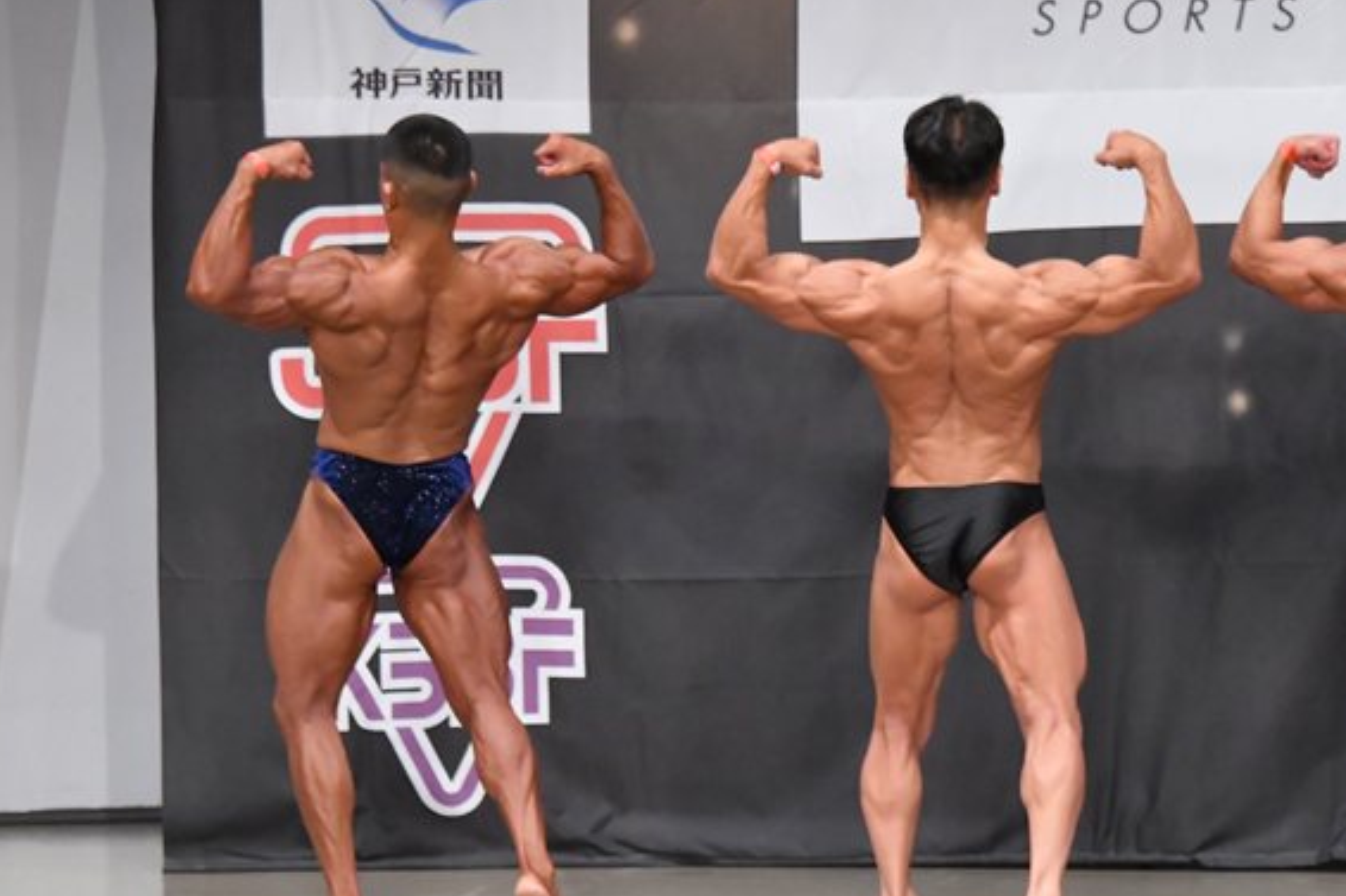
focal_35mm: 256
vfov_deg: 5.4
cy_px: 547
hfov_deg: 8.0
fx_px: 9568
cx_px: 746
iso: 6400
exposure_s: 1/400
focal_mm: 125
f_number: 5.6
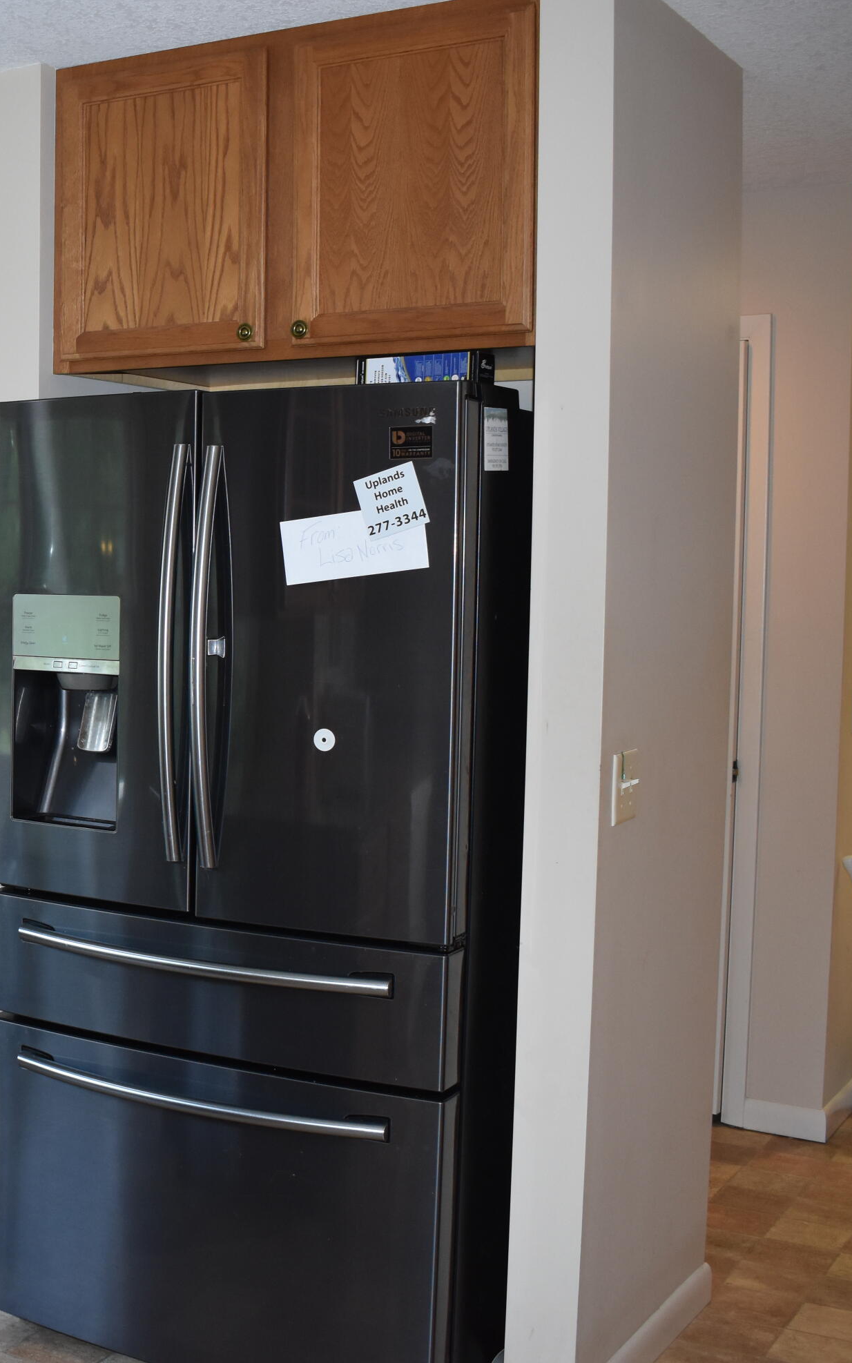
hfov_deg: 24.8
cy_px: 684
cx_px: -62
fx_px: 1812
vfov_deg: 41.2
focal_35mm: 49
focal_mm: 21
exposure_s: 1/125
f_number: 3.8
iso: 800
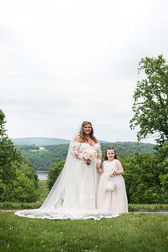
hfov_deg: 21.9
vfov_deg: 32.4
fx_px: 434
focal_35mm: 62
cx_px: 84
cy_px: 126
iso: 64
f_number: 4.5
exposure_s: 1/320
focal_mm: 62
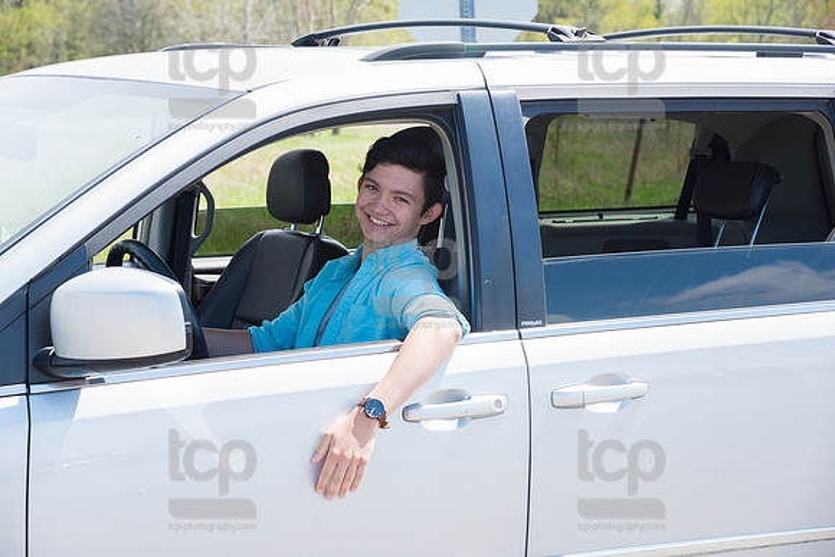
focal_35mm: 86
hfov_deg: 23.6
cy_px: 278
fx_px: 1995
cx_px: 418
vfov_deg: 15.9
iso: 1000
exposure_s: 1/800
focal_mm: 86
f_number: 7.1
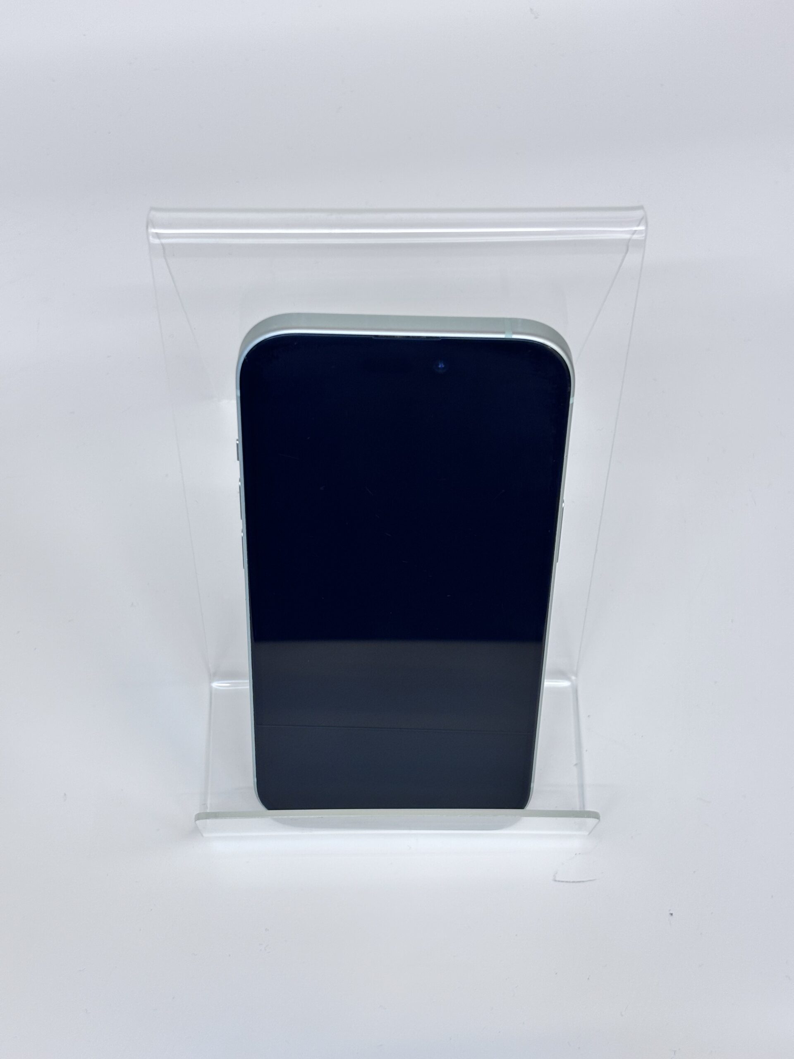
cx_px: 397
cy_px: 530
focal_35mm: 52
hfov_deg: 28.0
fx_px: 1590
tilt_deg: -66.7
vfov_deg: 36.8
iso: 40
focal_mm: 5.96
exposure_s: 1/50
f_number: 1.6
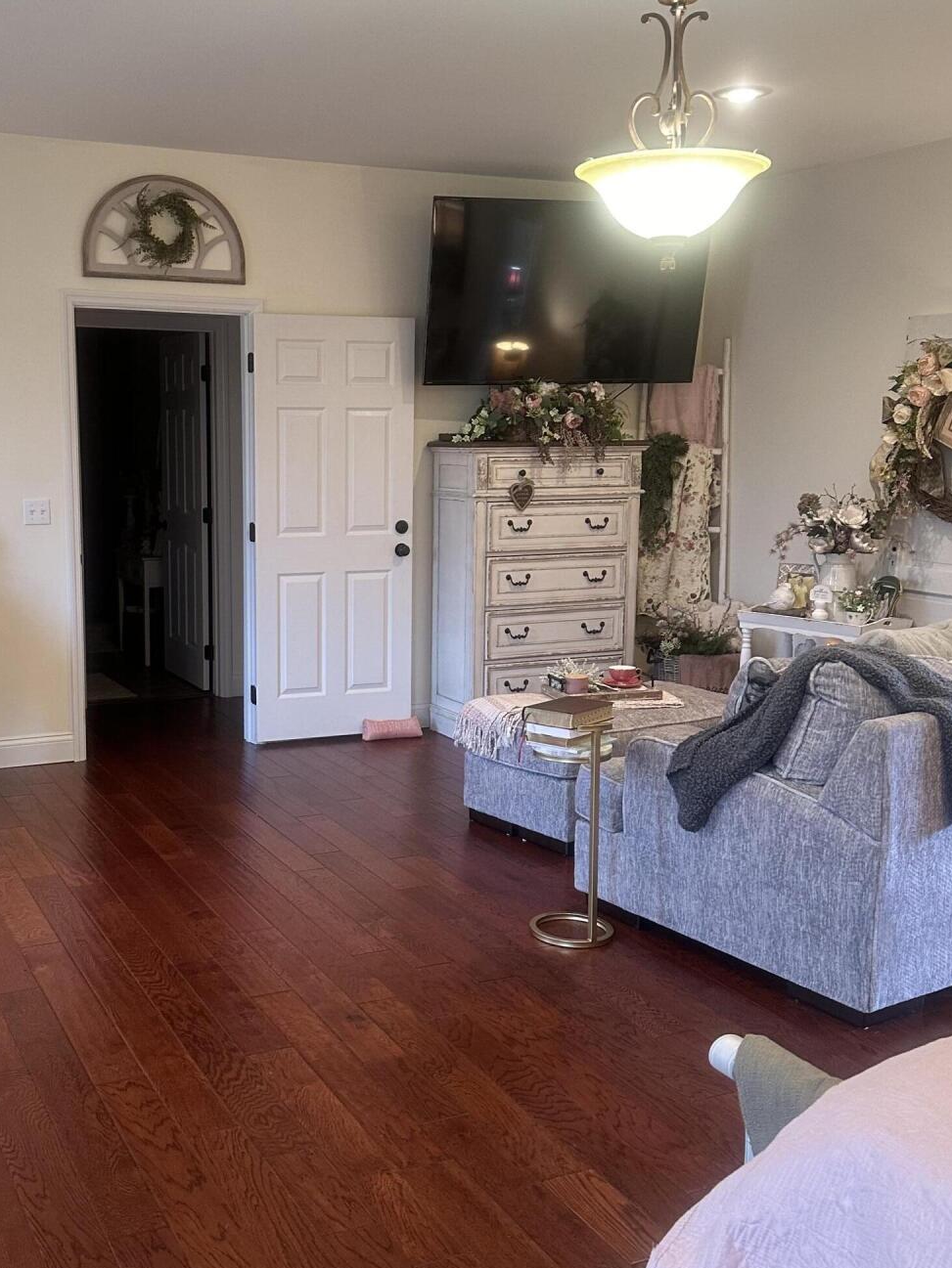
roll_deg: -1.2
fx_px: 1357
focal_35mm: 37
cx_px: 321
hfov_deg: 38.3
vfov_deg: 50.1
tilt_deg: -8.2
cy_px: 618
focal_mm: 6.86
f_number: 1.78
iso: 250
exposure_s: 1/60
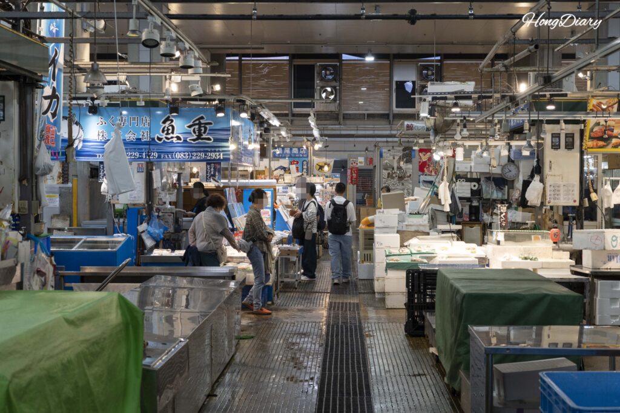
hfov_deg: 33.4
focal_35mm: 60
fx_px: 1033
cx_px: 310
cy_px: 206
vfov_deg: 22.6
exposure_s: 1/160
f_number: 5.6
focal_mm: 60
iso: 1250
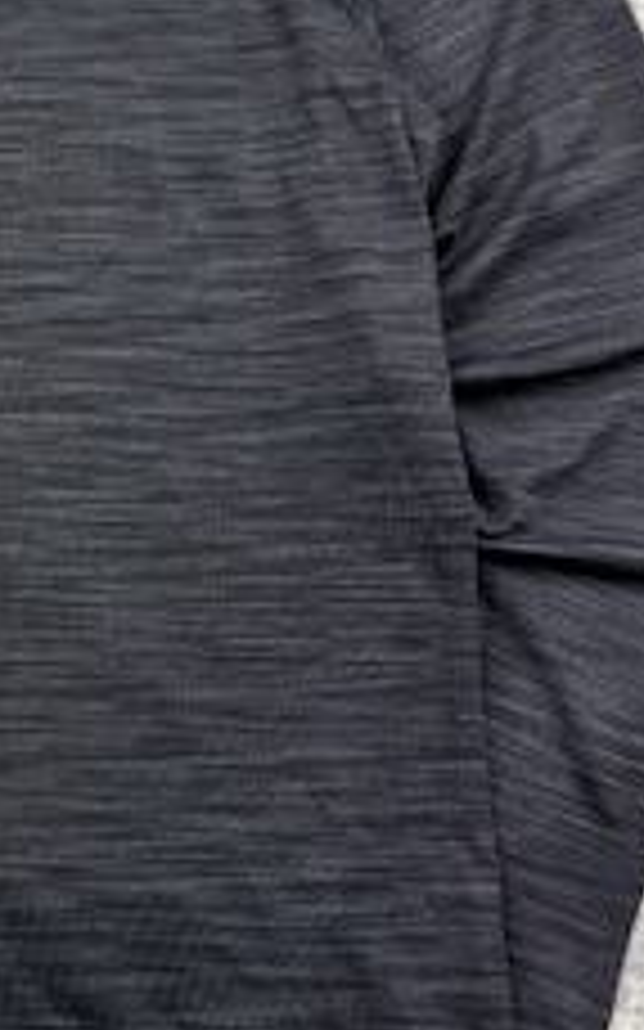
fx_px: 1995
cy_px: 391
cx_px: -194
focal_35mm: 71
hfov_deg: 17.2
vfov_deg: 28.9
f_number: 1.78
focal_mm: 6.76
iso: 125
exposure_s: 1/100
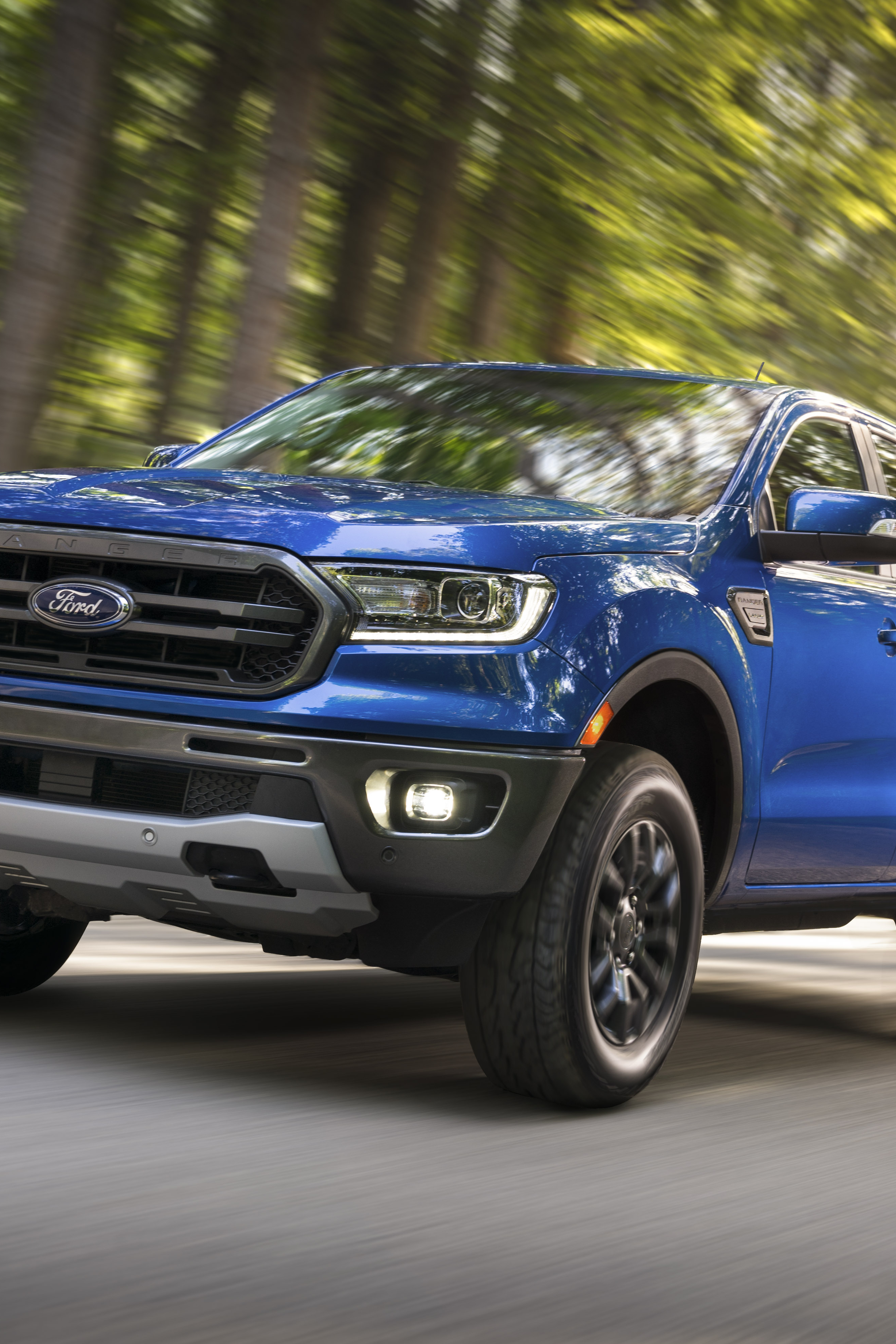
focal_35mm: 74
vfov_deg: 27.3
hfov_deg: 18.4
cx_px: 526
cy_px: 674
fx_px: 2762
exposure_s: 1/20
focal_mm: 49
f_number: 4
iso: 160
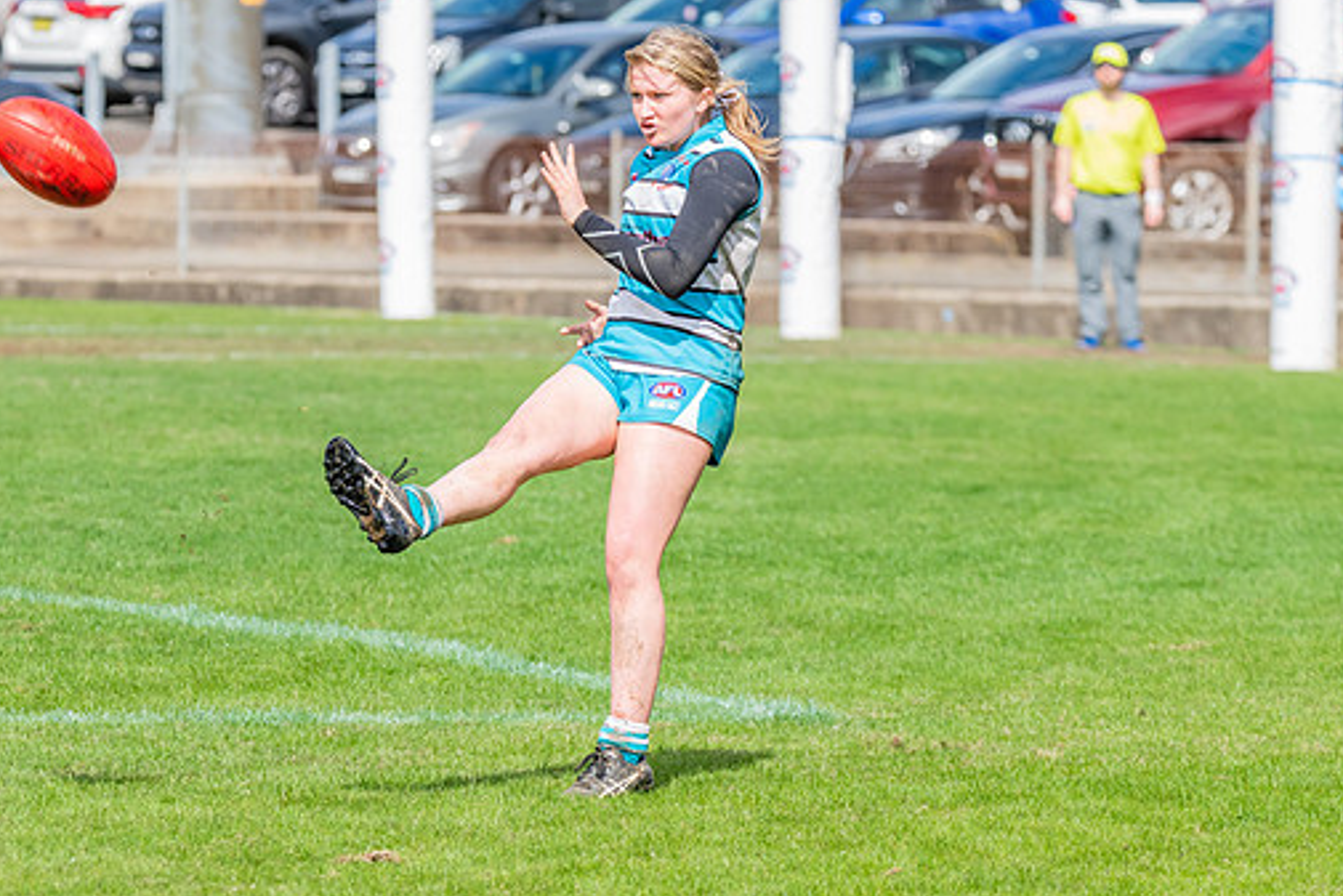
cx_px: 535
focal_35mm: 312
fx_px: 11642
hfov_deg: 6.6
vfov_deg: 4.4
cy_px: 434
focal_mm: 250
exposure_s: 1/1600
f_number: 10
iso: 800
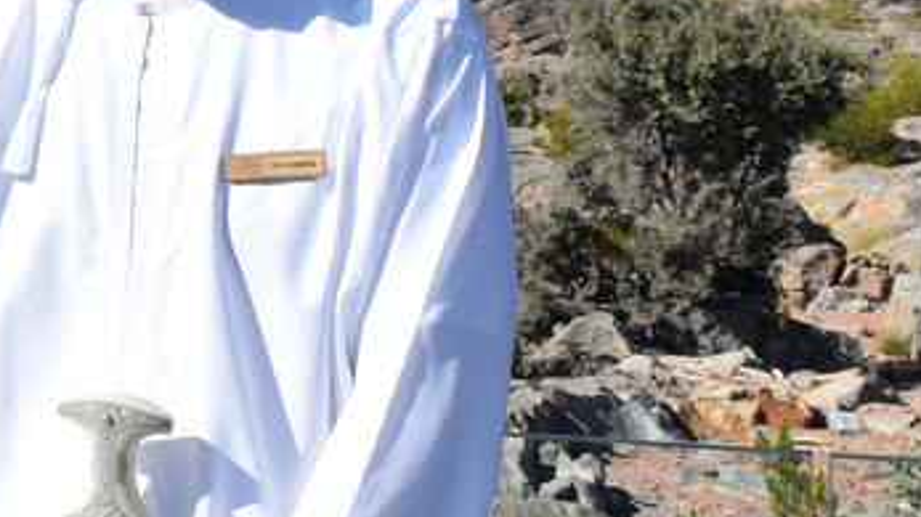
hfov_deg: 16.7
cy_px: 44
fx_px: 2832
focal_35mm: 116
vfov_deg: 10.4
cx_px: -491
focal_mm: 20
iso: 100
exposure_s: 1/200
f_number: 13
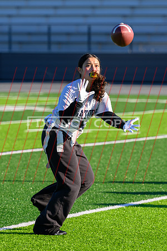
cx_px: 97
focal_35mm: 238
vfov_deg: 8.7
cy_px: 110
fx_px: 1655
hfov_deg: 5.8
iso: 200
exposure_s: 1/1250
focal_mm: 140
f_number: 3.5
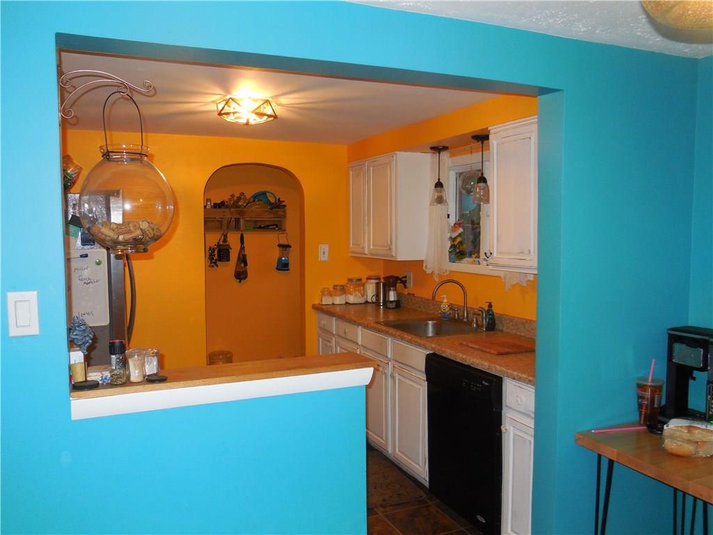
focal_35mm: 30
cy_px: 268
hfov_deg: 60.0
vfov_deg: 46.8
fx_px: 618
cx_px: 356
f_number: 3.2
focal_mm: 5.3
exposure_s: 1/25
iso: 250
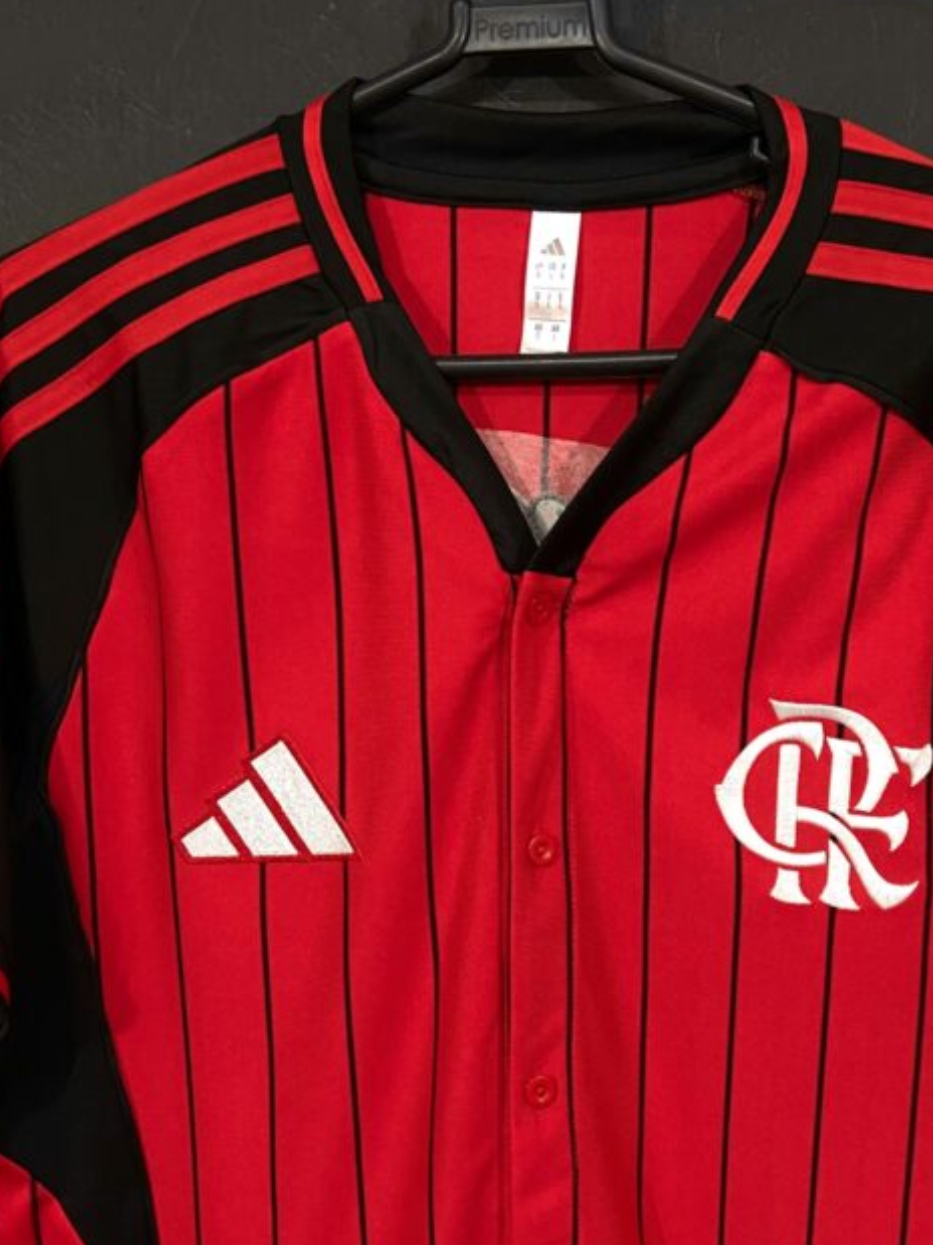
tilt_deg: -7.7
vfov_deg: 43.1
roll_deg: +0.9
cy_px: 849
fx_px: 1546
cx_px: 581
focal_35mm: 43
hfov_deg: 33.4
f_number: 1.8
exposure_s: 1/60
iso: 320
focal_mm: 4.25
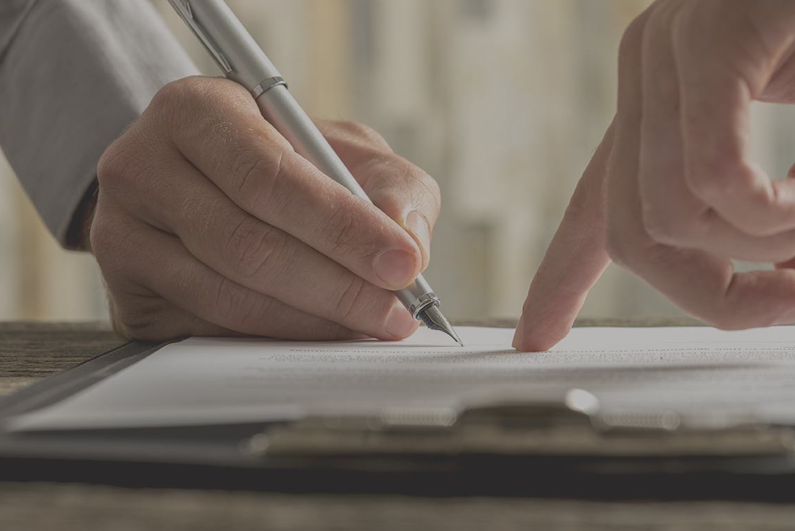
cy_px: 322
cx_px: 390
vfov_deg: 10.3
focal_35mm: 133
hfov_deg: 15.4
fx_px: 2938
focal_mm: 105
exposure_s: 1/160
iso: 100
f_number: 9
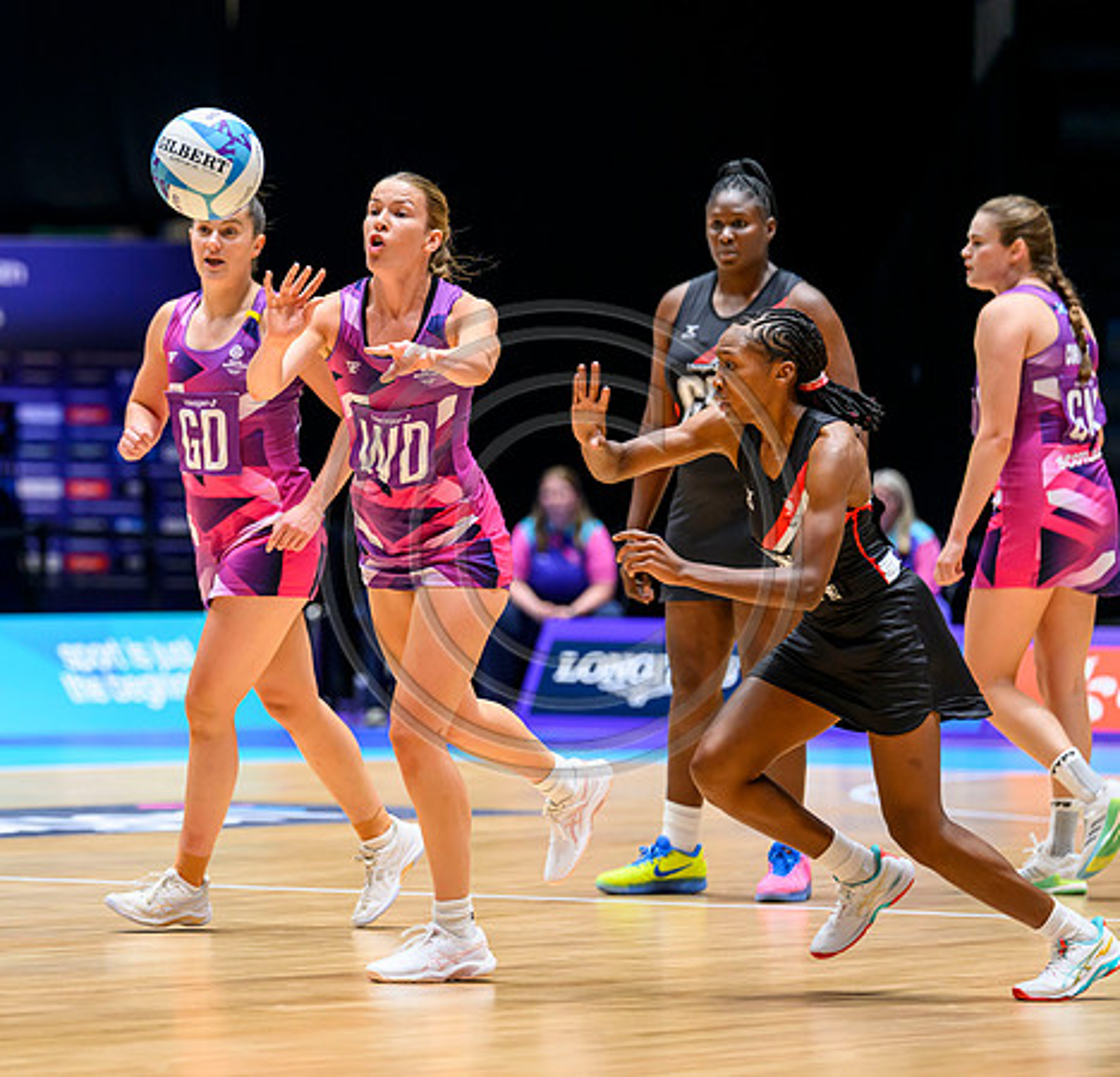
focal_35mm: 250
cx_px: 312
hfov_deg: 7.1
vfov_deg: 6.9
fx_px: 8976
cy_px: 538
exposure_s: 1/1600
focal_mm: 200
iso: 3200
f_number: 3.5
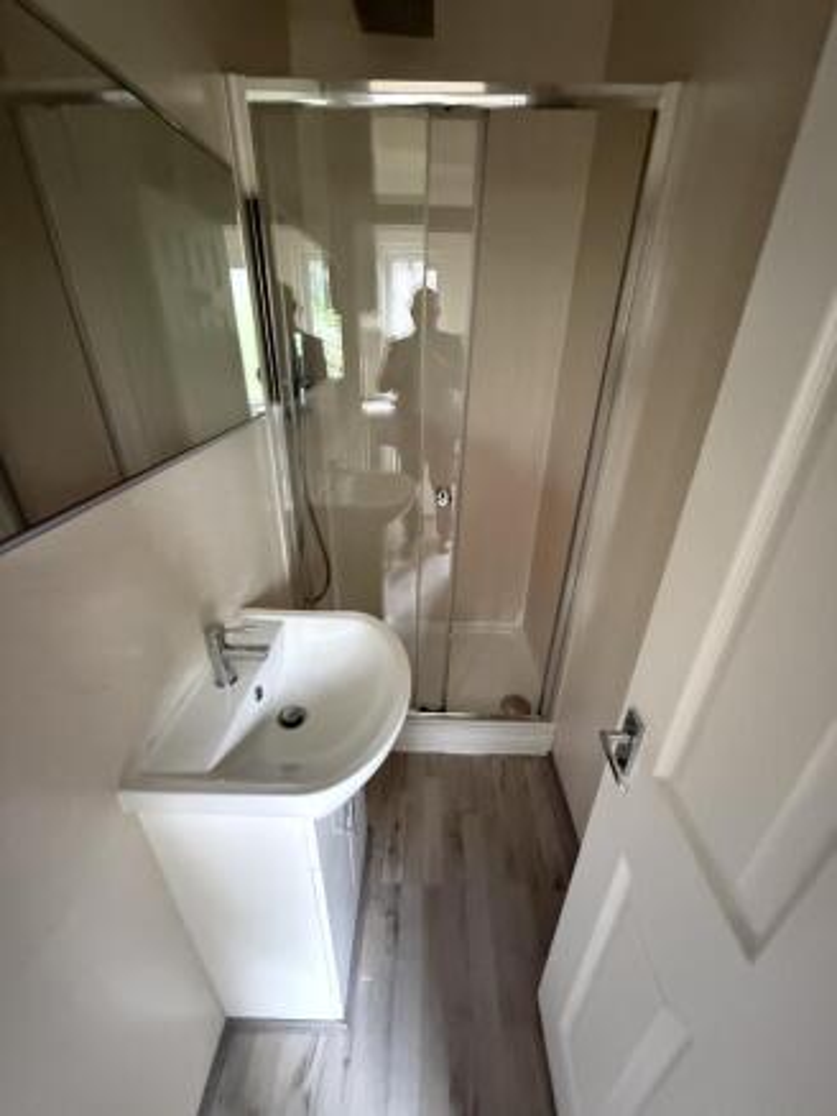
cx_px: 418
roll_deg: -1.1
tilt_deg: -23.2
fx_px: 451
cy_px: 558
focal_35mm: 14
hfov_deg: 85.7
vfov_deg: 102.0
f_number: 2.2
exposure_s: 1/60
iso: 1250
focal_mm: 2.22
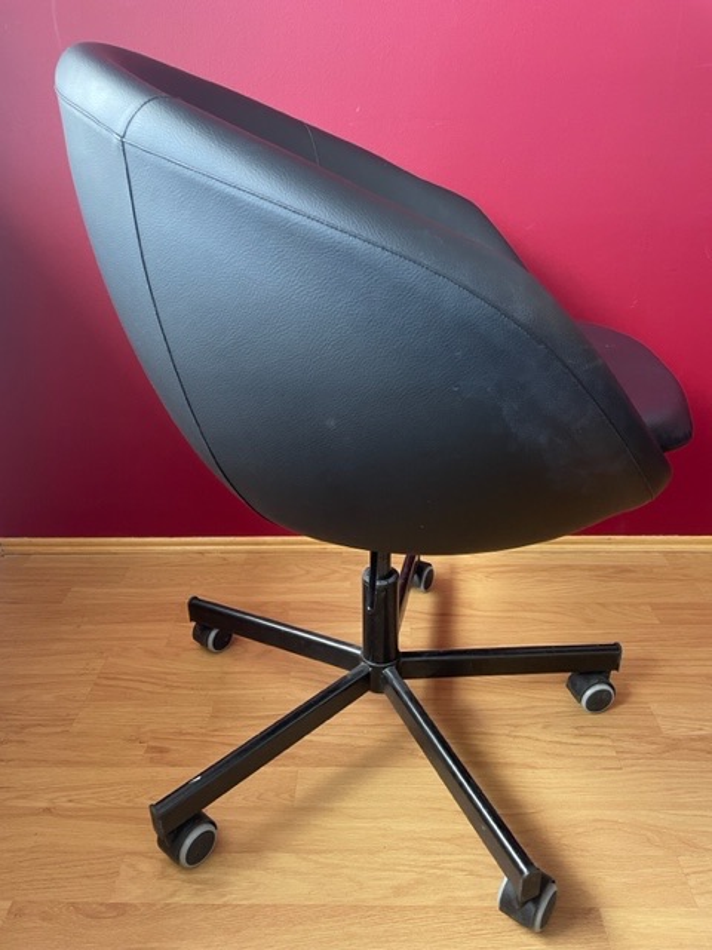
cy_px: 475
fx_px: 713
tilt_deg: -23.7
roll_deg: +1.0
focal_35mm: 26
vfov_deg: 67.3
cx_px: 356
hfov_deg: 53.1
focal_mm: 4.2
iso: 200
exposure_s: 1/60
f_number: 1.6
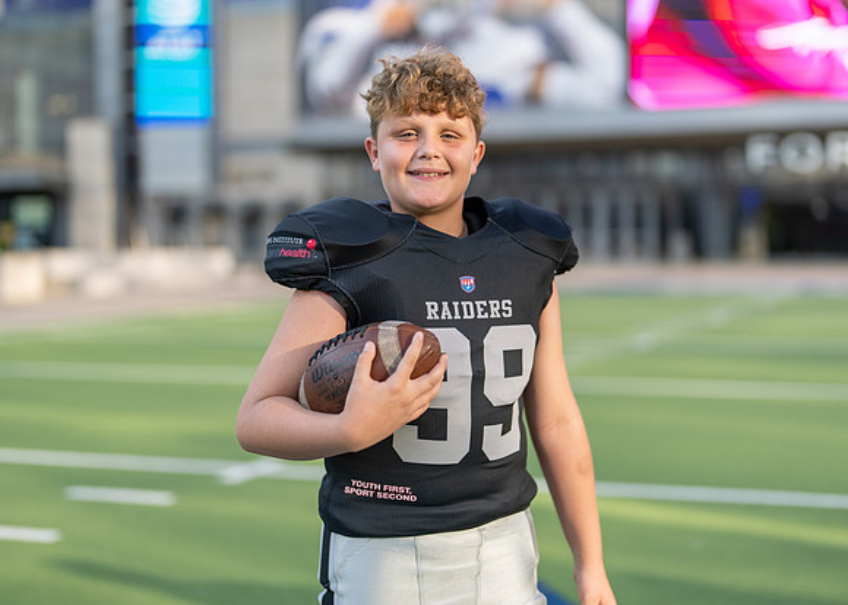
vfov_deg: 24.1
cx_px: 452
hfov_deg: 33.2
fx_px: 1420
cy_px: 273
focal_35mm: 59
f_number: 1.2
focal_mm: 50
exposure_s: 1/2500
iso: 100
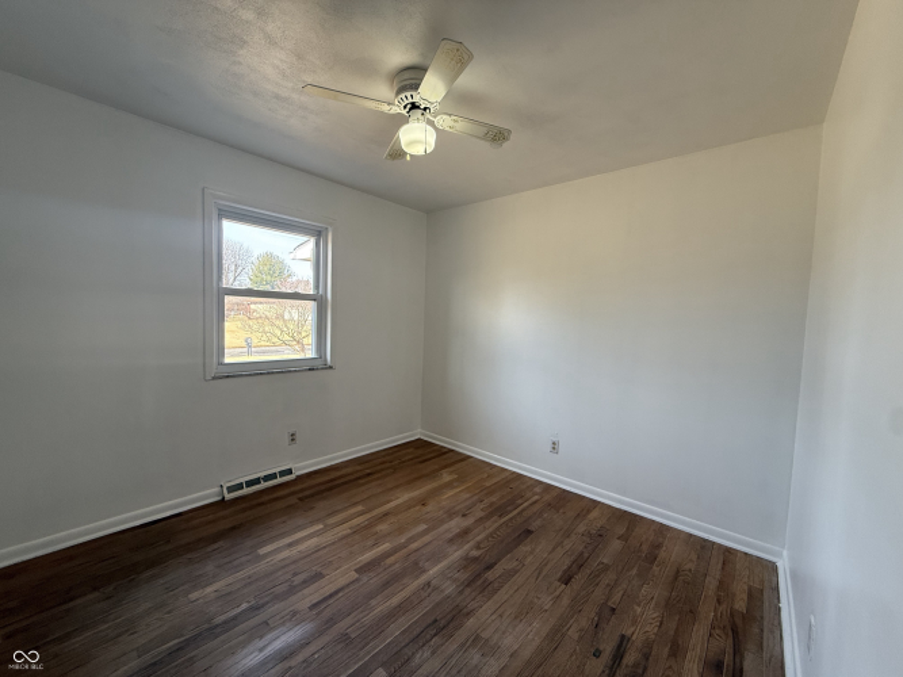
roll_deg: -1.7
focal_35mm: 14
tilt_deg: -2.9
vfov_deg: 85.7
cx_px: 452
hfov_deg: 102.1
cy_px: 338
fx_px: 365
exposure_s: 1/99
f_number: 2.2
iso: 100
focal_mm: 2.22
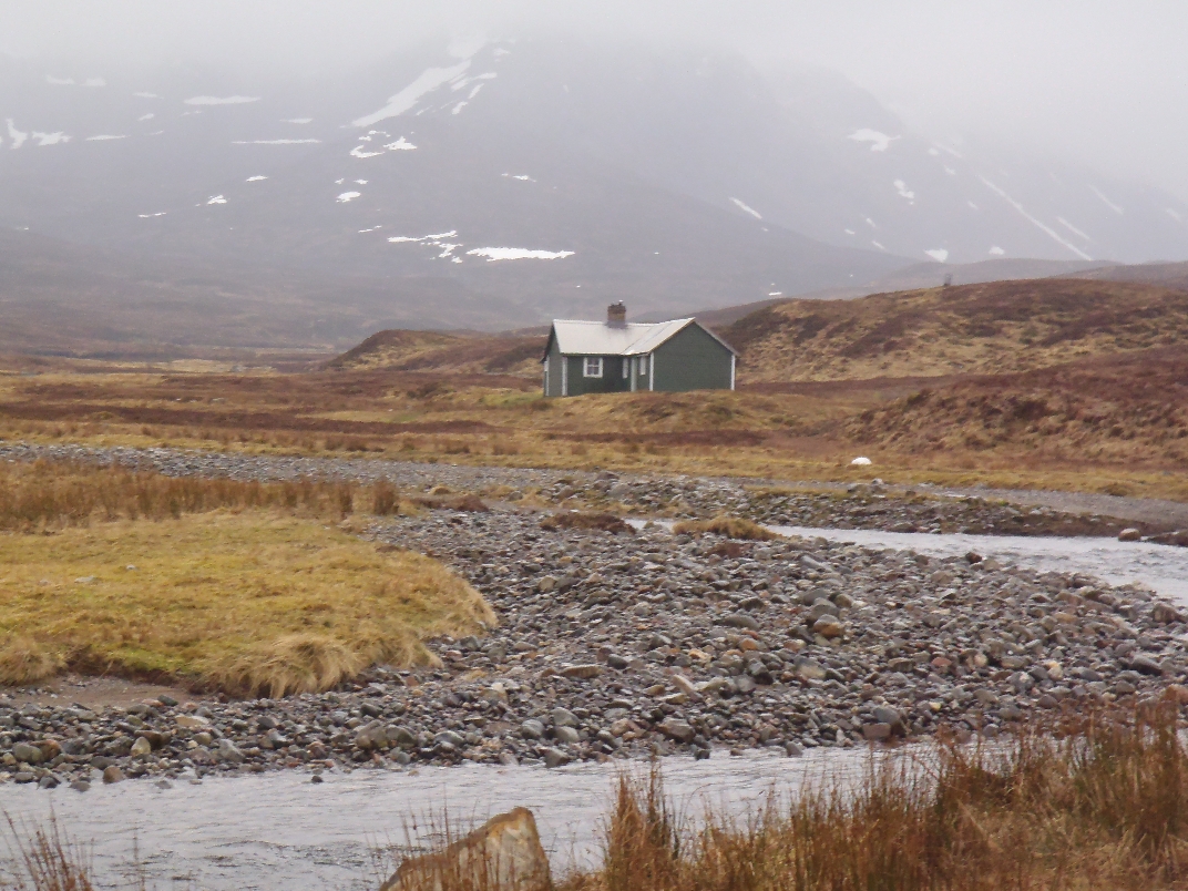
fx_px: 3501
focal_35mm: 102
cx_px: 594
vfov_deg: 14.5
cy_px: 446
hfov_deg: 19.3
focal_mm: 18.2
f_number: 5.1
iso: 400
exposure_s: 1/100
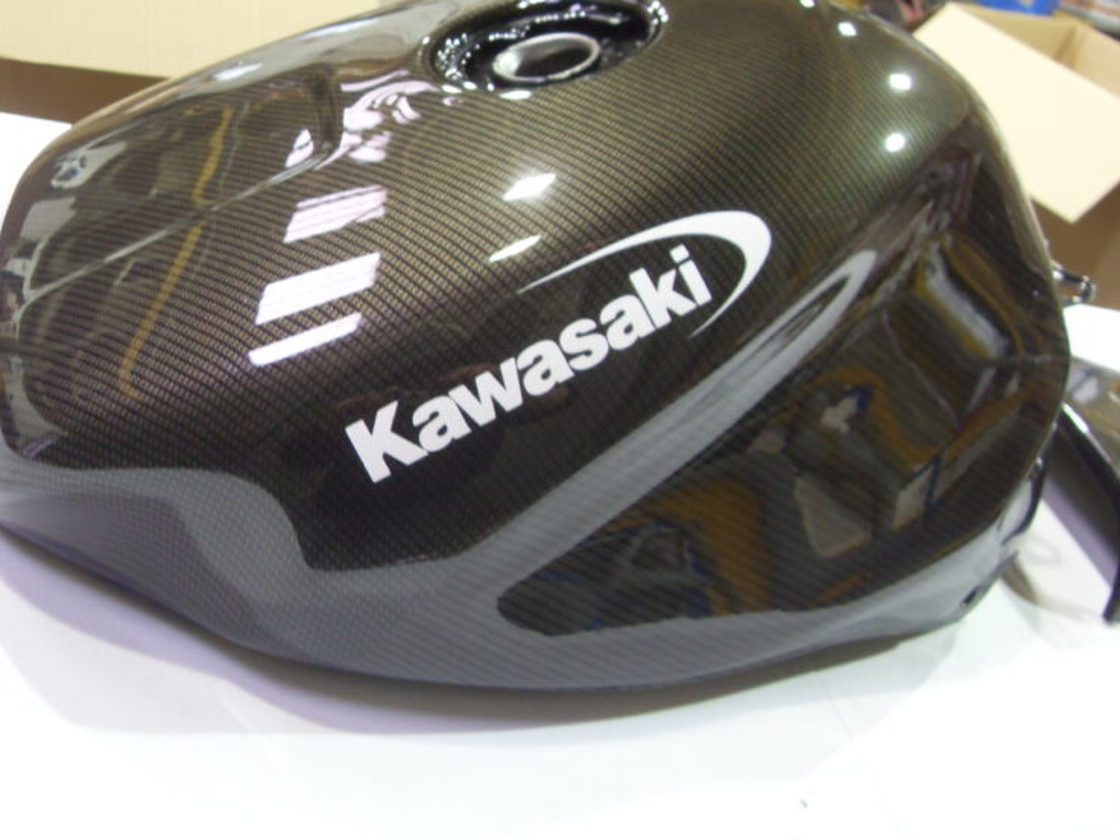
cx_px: 532
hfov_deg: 49.0
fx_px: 1230
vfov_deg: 37.7
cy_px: 390
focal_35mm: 38
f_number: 2.8
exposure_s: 1/10
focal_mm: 6.3
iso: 200
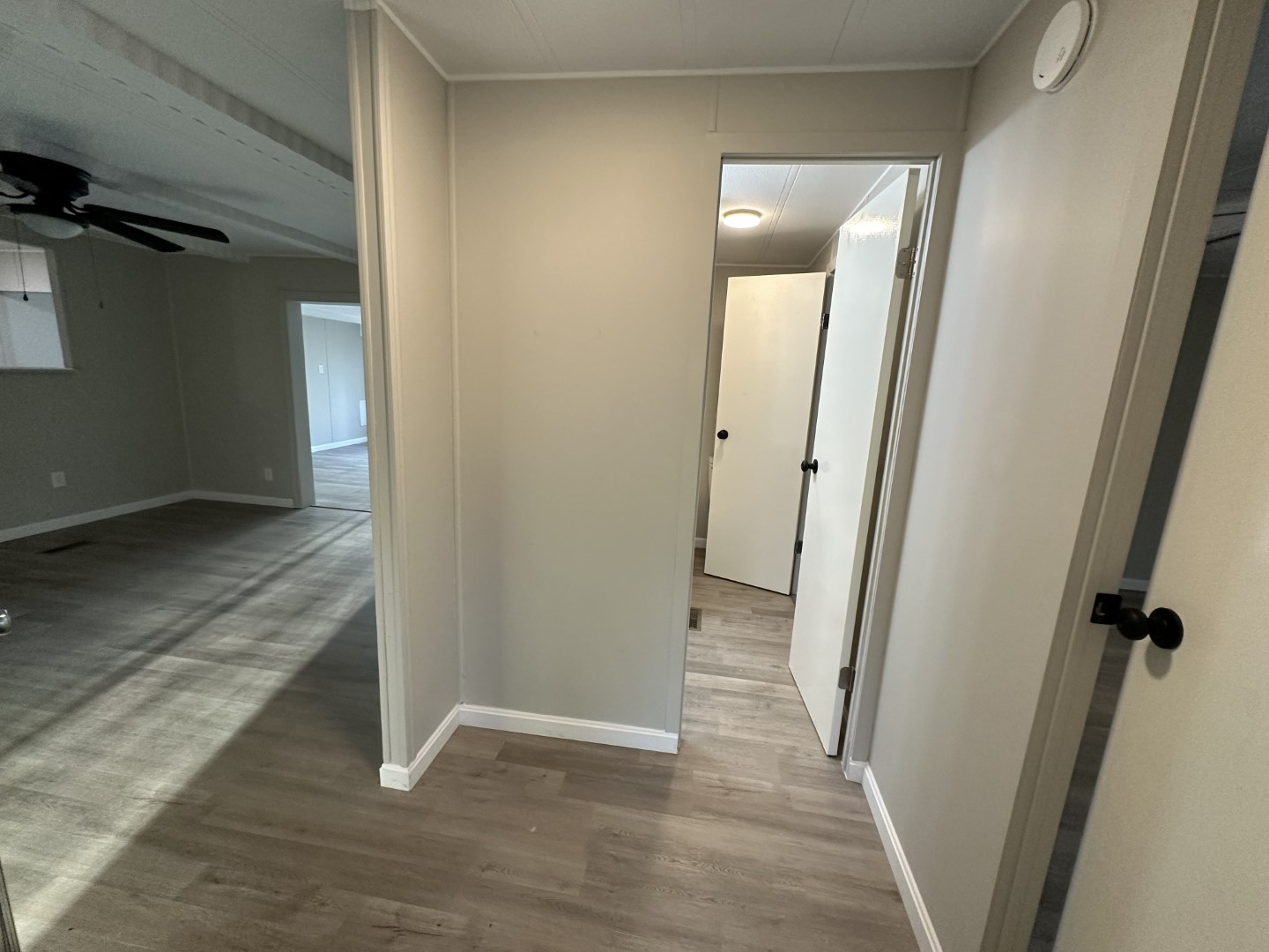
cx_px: 634
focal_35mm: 14
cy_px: 476
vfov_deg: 85.7
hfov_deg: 102.1
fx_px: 513
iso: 250
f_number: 2.2
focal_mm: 2.22
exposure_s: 1/120
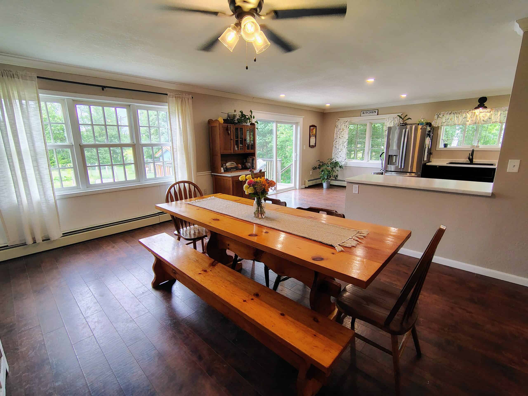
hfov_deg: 94.5
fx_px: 244
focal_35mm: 16
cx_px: 264
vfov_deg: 78.1
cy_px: 198
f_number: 2.2
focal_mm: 2.13
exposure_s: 1/60
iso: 337
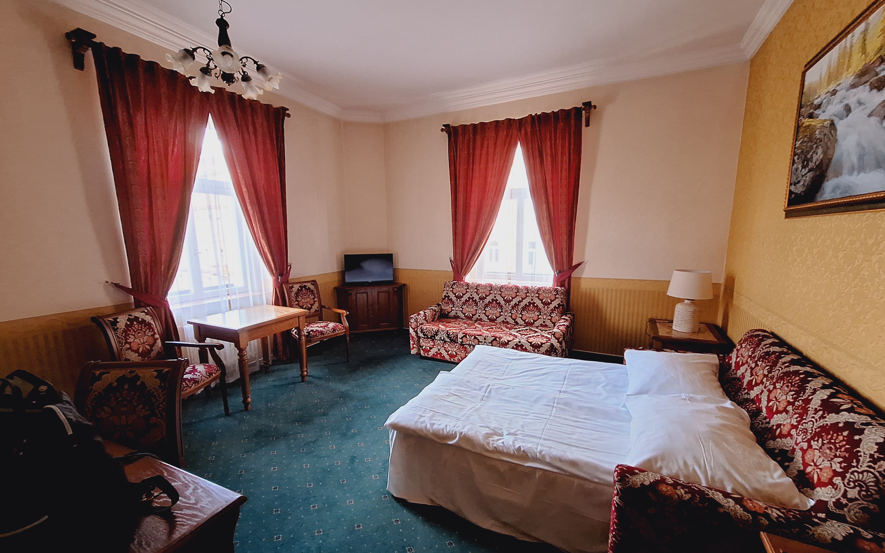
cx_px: 446
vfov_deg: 78.6
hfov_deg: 105.3
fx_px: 338
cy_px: 291
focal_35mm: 14
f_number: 2.2
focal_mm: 1.74
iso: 250
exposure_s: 1/25
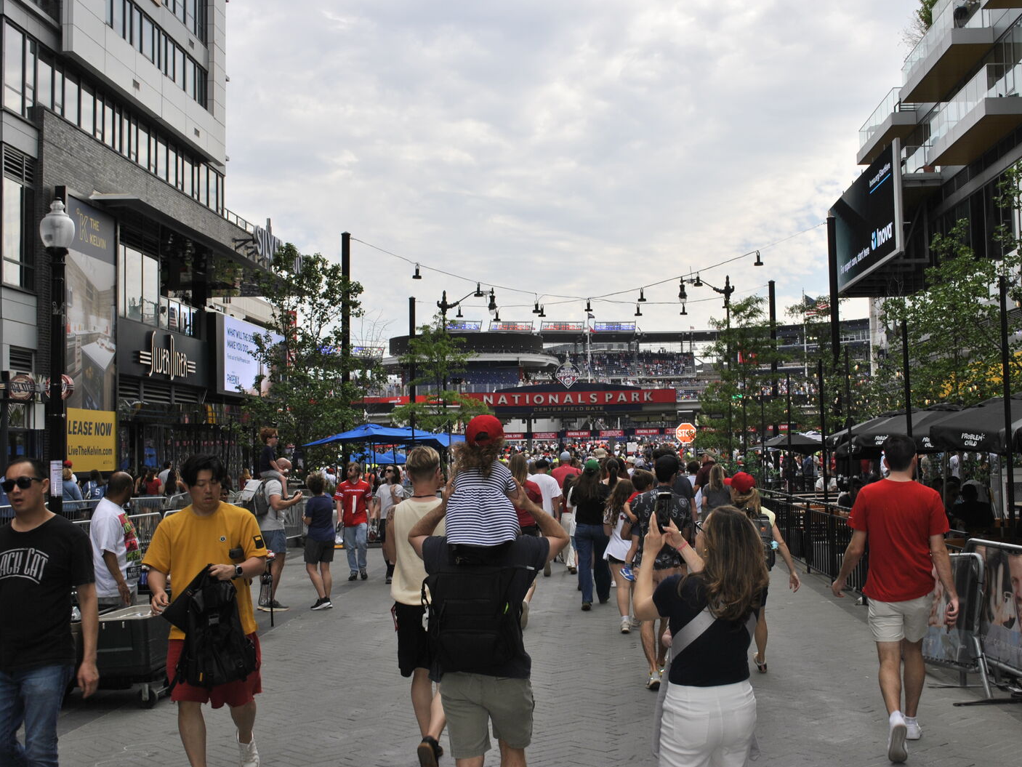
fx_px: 1358
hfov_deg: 41.2
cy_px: 382
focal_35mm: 46
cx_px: 546
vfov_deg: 31.5
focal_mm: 28
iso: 100
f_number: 9
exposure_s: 1/200
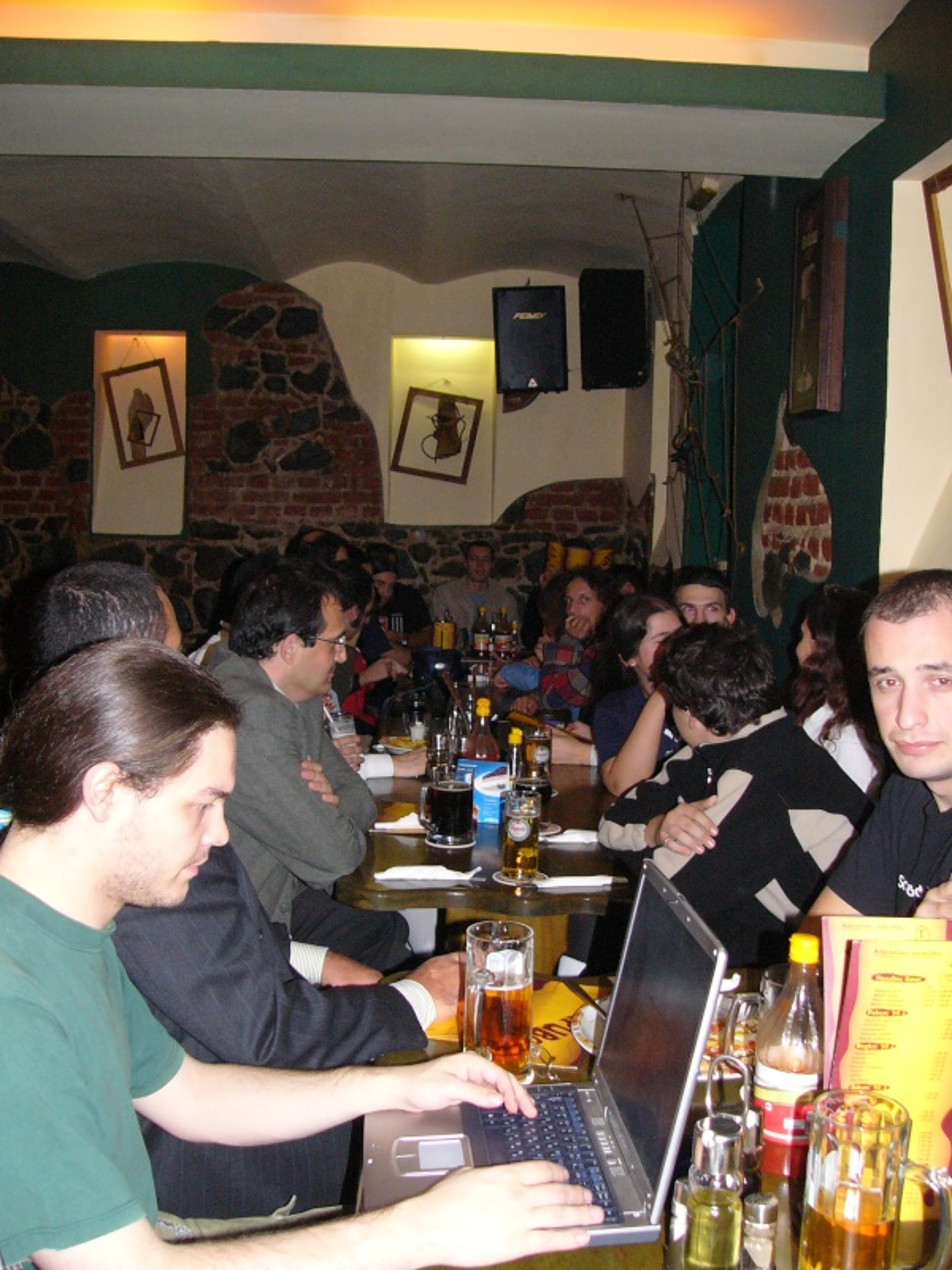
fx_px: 1320
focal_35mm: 36
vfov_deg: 51.4
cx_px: 476
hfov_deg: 39.7
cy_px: 635
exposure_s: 1/80
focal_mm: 6
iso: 200
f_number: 2.8
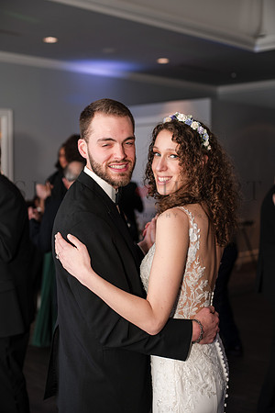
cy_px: 206
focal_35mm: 50
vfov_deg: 39.6
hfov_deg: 27.0
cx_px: 138
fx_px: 573
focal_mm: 50
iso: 400
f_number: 3.5
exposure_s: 1/200
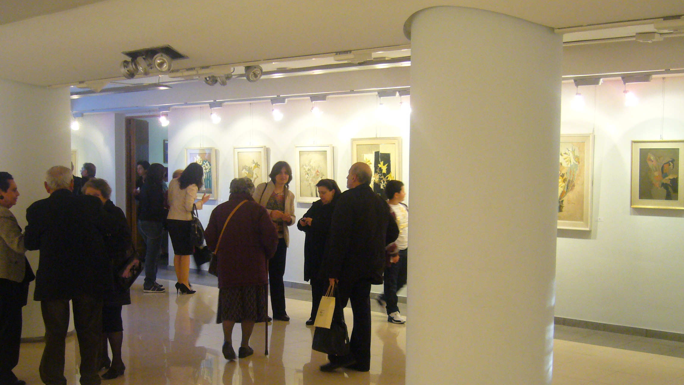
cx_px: 324
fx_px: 852
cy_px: 257
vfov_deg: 25.3
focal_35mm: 47
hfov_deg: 43.7
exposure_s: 1/13
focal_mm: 5.8
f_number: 2.8
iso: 200
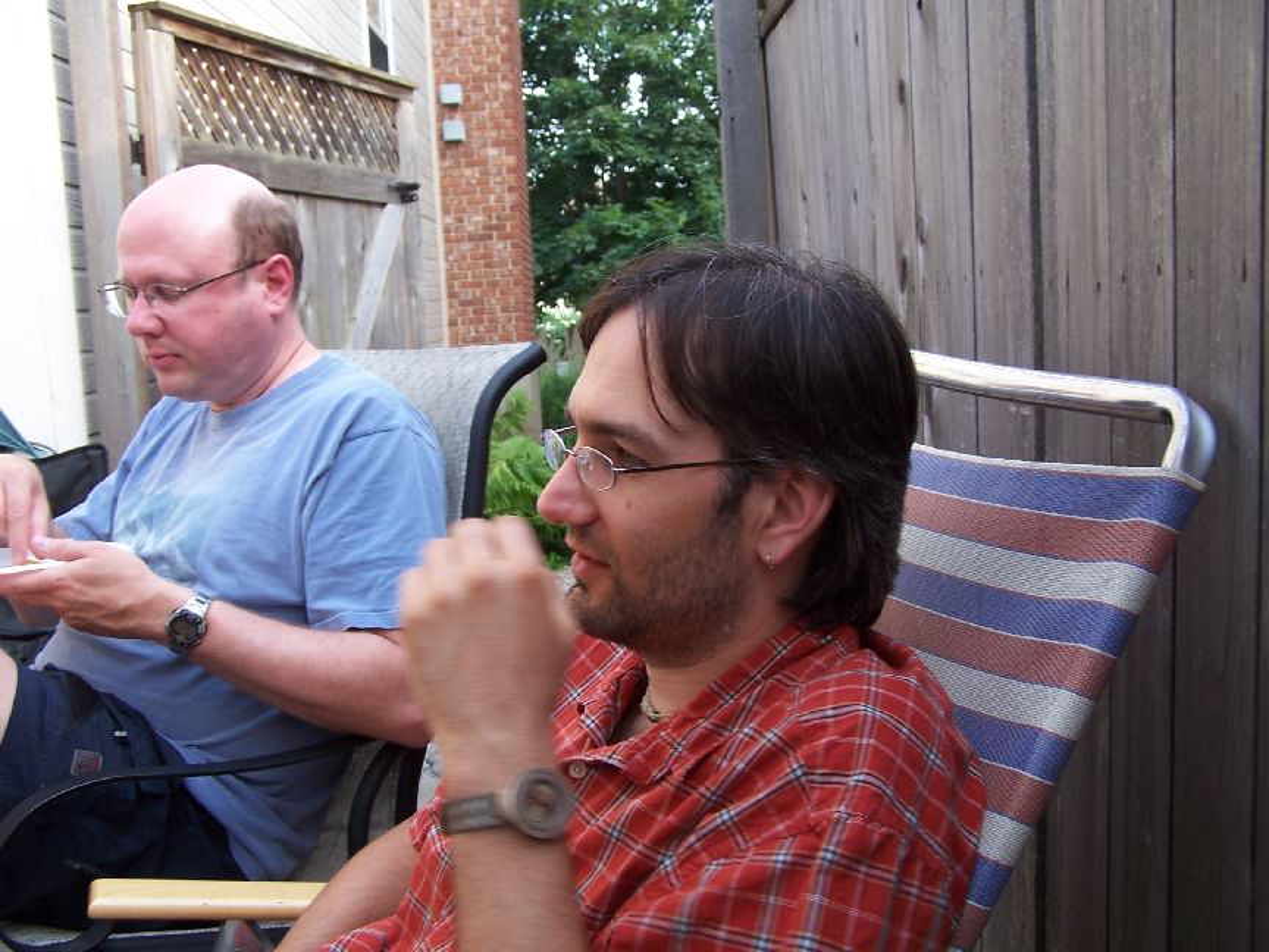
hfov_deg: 49.0
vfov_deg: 37.7
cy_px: 476
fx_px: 1393
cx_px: 634
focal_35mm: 38
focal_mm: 6.3
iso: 80
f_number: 2.8
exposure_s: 1/50
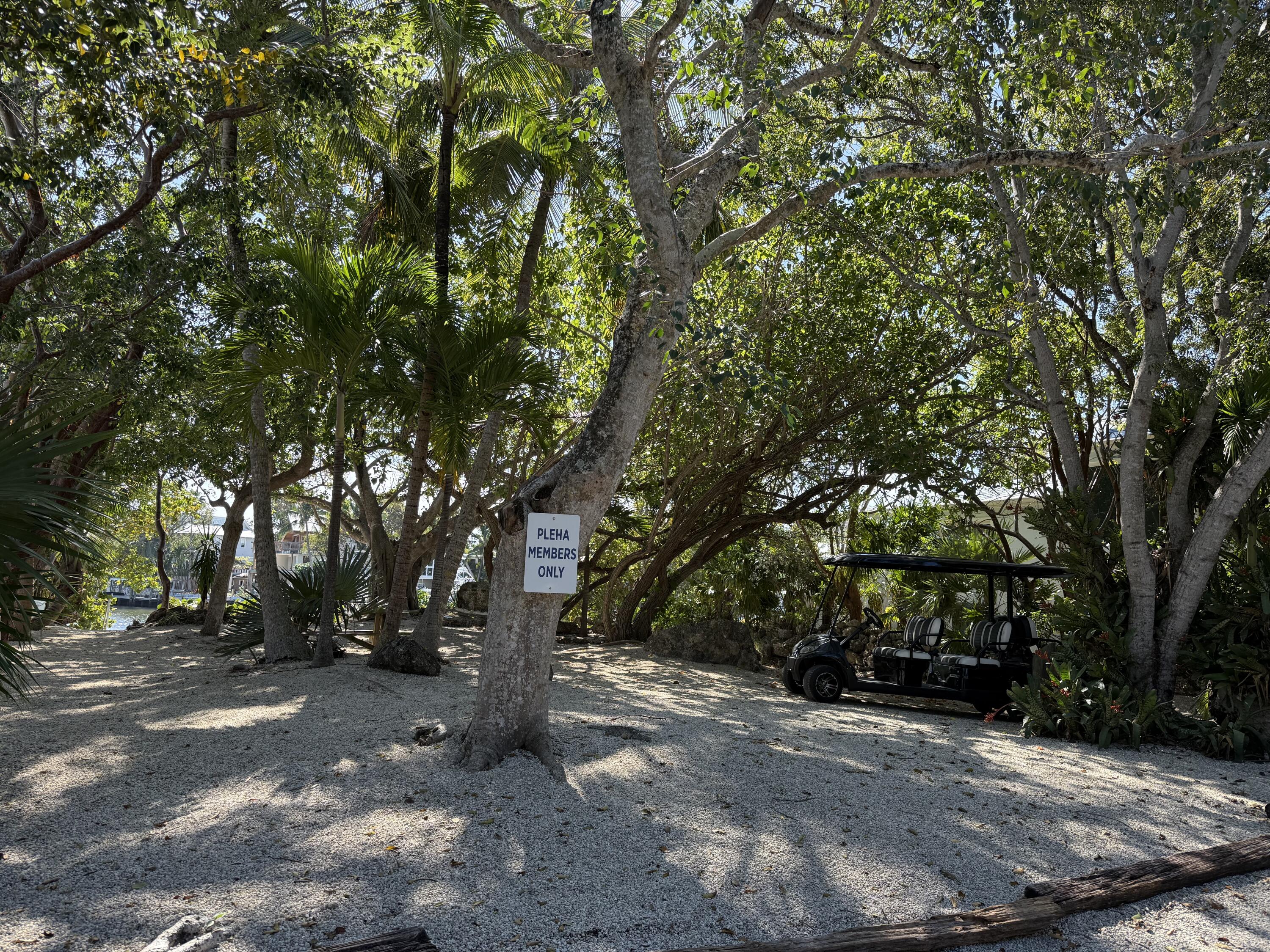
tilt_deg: +8.2
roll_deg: -1.8
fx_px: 881
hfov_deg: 71.6
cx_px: 635
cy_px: 476
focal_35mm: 24
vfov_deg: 56.8
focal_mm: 6.76
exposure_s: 1/1091
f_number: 1.78
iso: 100
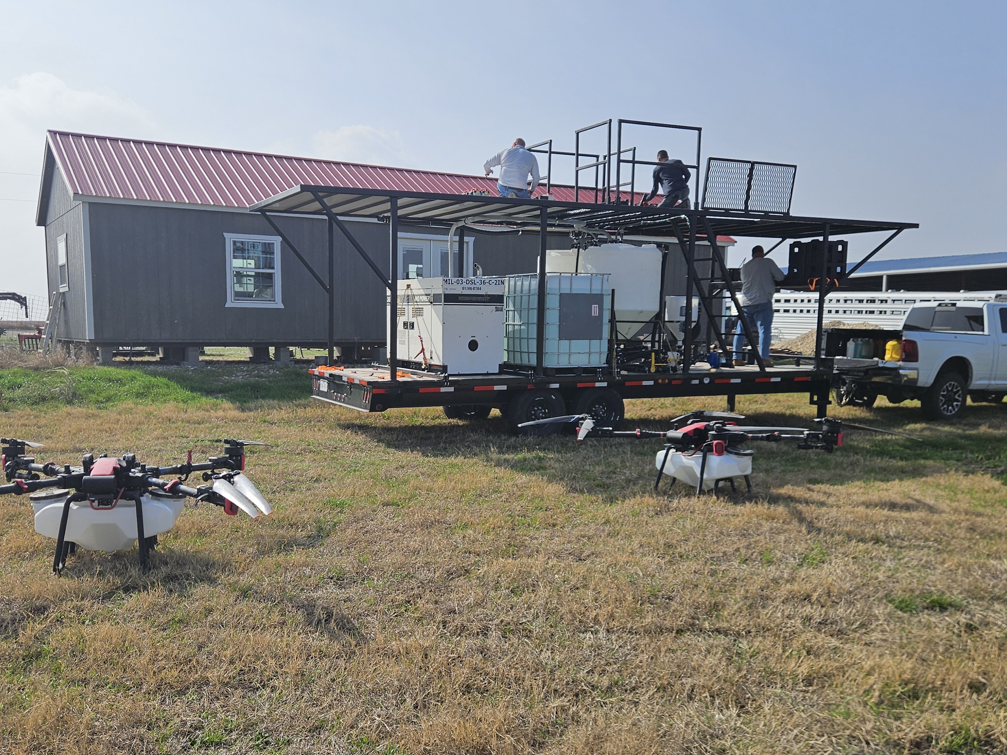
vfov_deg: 44.0
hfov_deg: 56.8
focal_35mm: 32
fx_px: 931
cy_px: 436
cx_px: 467
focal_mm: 5.4
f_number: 1.8
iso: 25
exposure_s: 1/3618
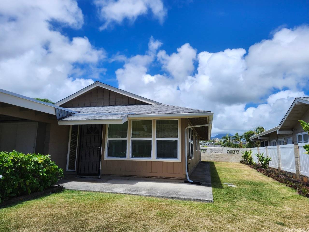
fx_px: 205
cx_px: 154
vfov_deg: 58.9
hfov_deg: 73.9
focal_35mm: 23
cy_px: 116
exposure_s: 1/2000
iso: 25
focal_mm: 5.54
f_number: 1.8
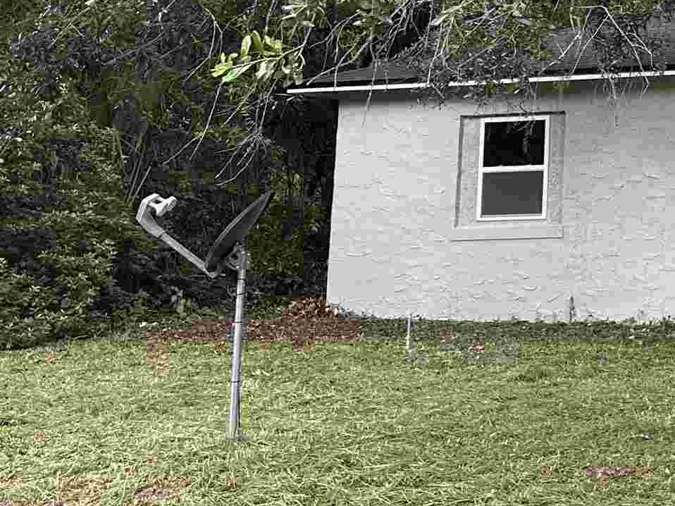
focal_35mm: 77
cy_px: -87
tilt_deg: +11.8
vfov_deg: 18.2
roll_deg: -0.3
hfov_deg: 22.8
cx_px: 857
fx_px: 1501
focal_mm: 6.86
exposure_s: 1/121
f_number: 1.78
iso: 100
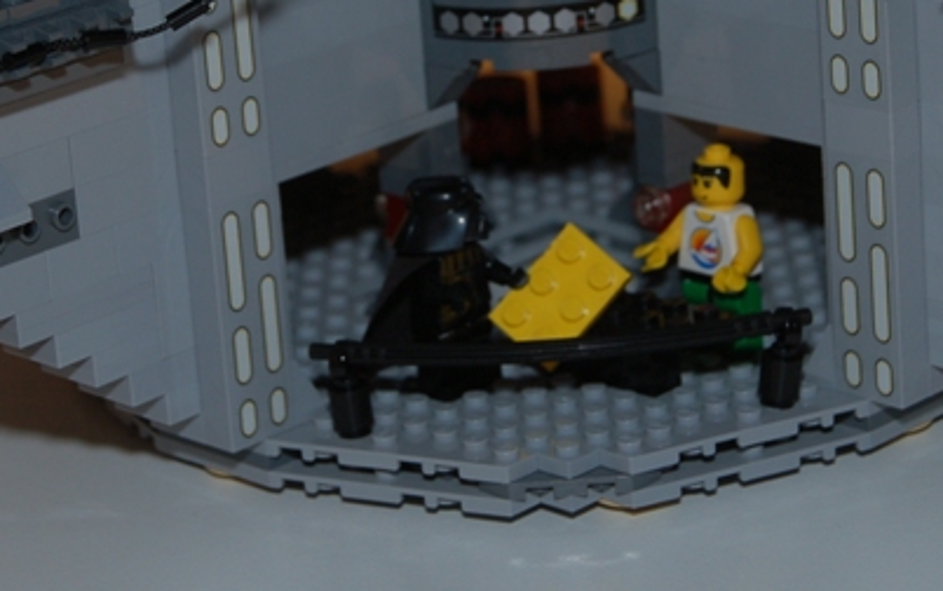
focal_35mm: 167
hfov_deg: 12.5
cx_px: 467
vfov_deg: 7.9
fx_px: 4296
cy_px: 136
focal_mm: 55
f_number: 5.3
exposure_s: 1/60
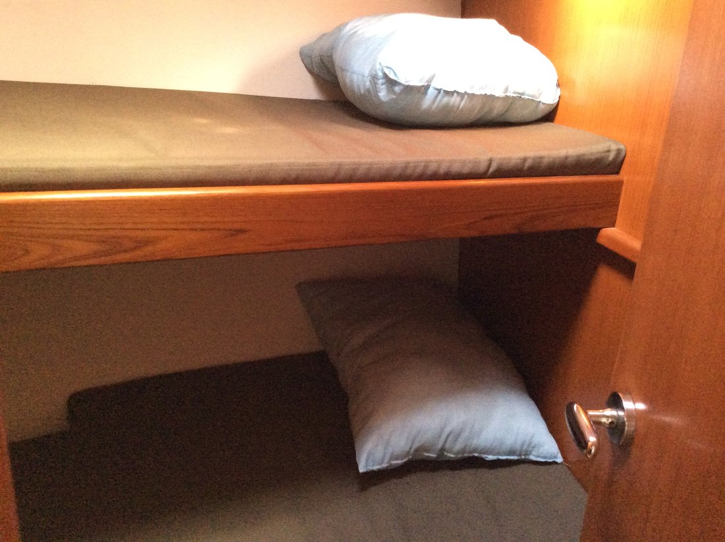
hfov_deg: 56.9
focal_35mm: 32
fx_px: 669
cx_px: 362
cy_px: 271
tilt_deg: -19.0
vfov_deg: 44.1
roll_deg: -2.1
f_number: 2.4
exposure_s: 1/17
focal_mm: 3.3
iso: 400
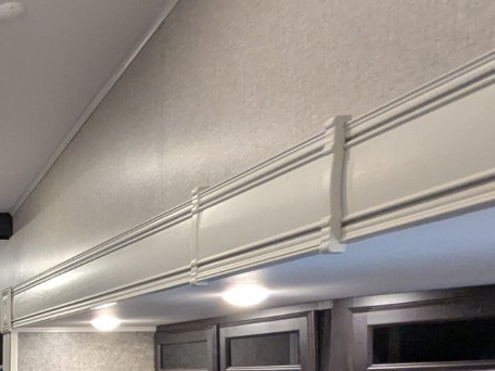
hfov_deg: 29.1
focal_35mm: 49
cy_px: 448
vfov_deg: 26.3
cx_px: -193
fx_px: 701
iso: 301
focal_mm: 2.35
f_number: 2.2
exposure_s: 1/36.6
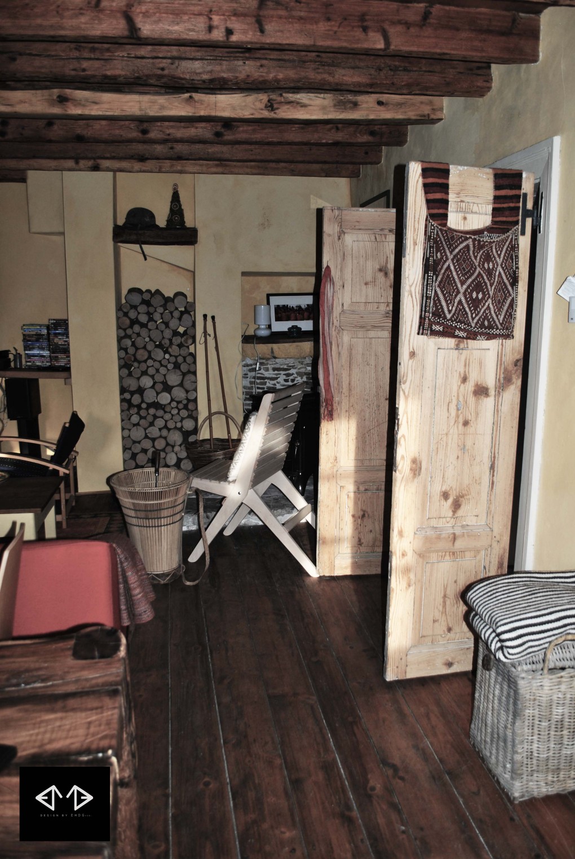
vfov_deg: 61.9
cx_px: 288
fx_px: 717
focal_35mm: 30
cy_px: 430
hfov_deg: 43.7
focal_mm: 20
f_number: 4
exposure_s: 1/125
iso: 100
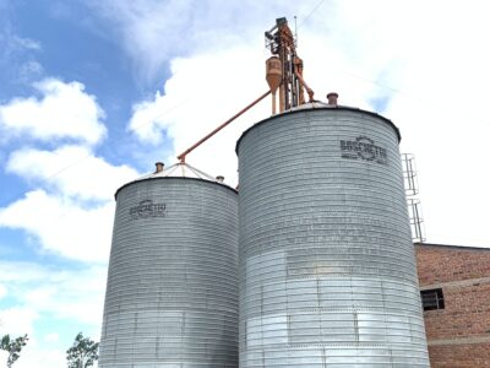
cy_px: 184
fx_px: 368
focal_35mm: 26
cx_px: 245
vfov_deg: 53.1
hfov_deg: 67.3
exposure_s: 1/2075
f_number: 1.8
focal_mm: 4.25
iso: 25
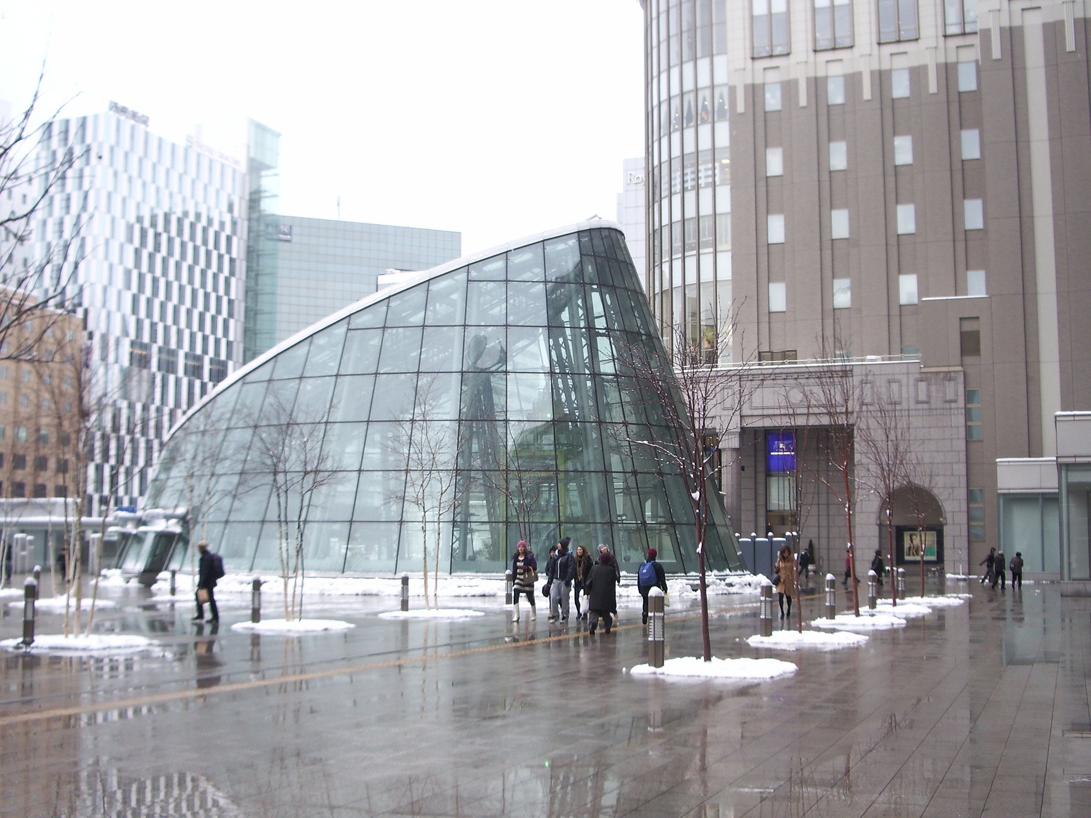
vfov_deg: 35.1
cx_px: 546
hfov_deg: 45.8
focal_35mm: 41
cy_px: 409
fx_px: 1292
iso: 50
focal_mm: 6.8
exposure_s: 1/125
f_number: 2.8
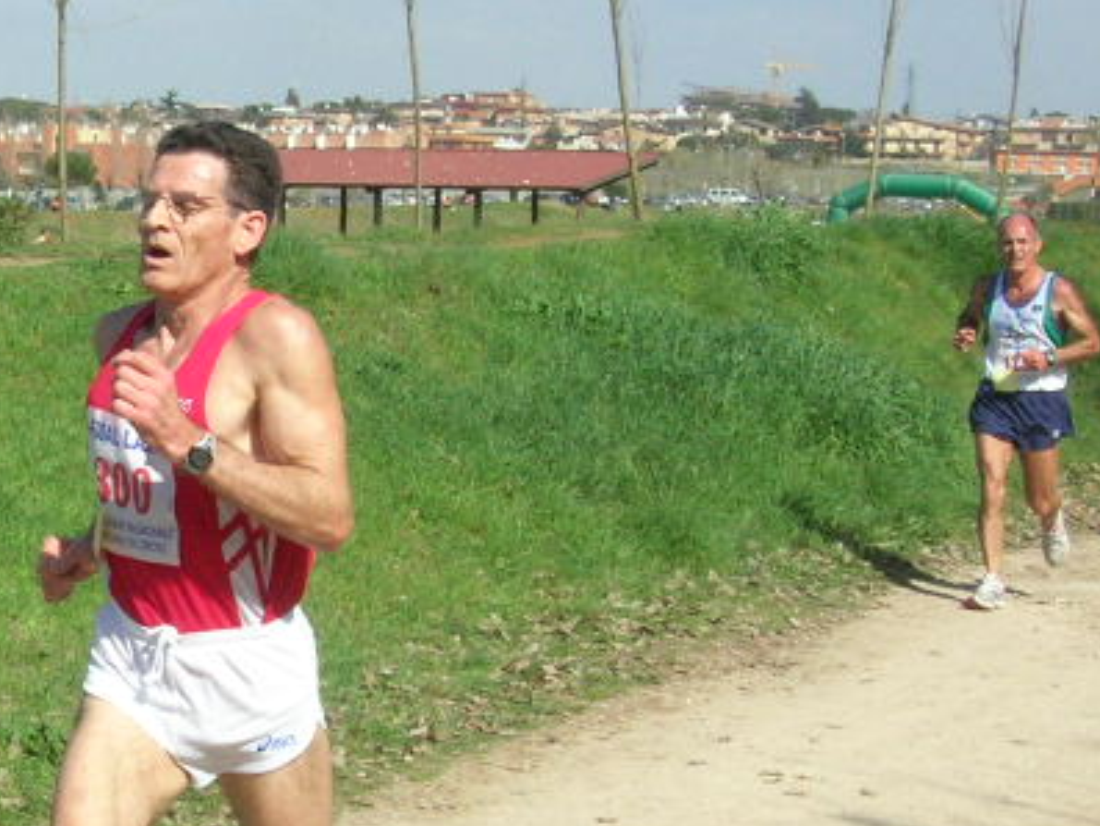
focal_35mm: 98
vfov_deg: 15.1
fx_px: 3115
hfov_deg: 19.5
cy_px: 552
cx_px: 44
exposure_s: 1/1389
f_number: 4.8
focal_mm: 7.8
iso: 200
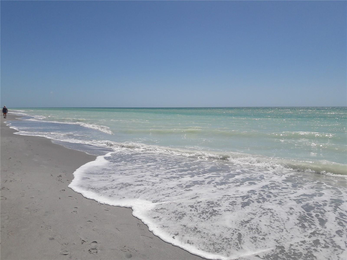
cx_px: 174
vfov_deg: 49.7
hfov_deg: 63.4
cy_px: 130
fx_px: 281
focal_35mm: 28
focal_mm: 3.7
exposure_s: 1/4167
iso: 40
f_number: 1.9
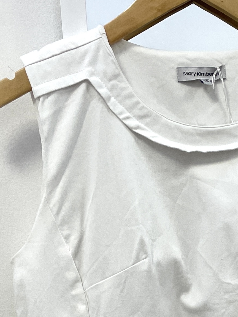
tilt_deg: -11.7
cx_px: 291
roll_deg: +1.8
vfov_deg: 19.9
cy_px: 406
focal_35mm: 91
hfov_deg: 15.6
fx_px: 834
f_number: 1.6
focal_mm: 4.2
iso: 64
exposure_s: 1/100
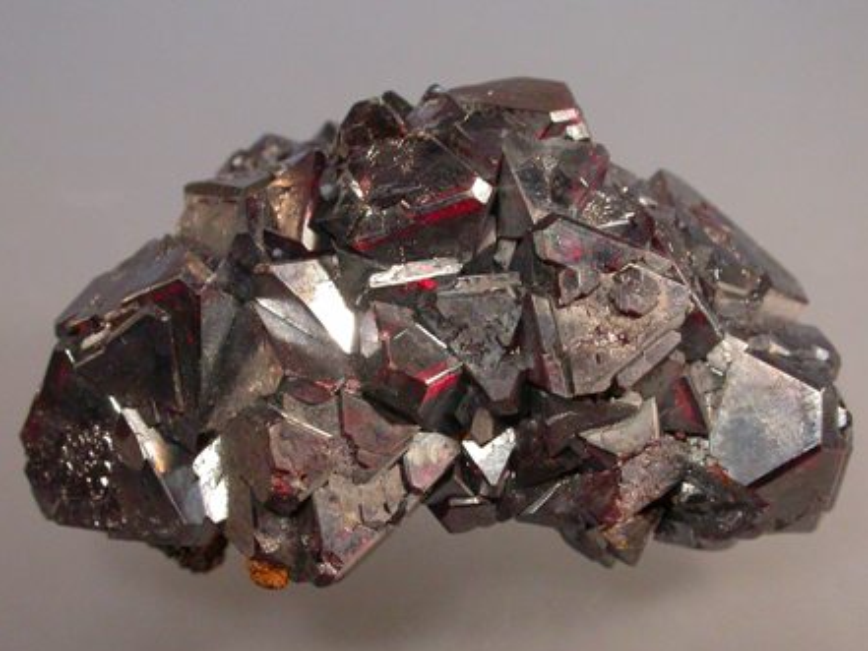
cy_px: 327
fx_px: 1881
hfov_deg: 26.0
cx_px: 438
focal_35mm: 75
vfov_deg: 19.6
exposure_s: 1/35
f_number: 6.9
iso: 400
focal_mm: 15.3
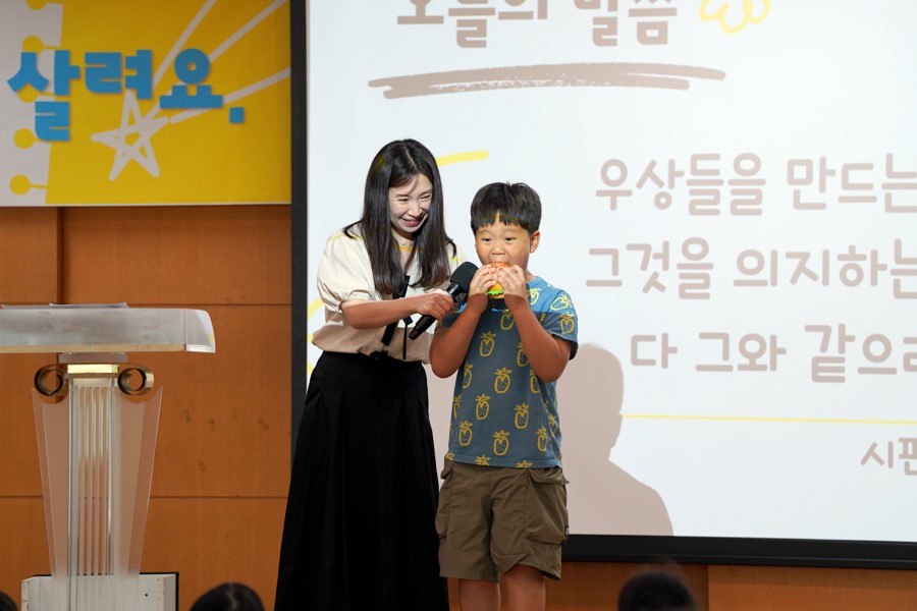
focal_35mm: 200
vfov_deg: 6.9
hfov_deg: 10.3
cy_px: 306
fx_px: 5094
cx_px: 458
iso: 500
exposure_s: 1/250
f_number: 4
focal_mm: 200
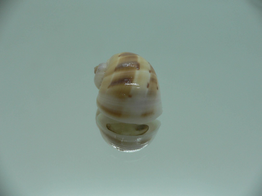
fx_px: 265
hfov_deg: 52.6
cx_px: 131
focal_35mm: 35
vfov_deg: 40.7
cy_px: 98
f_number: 2.8
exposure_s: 1/60
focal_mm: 4.6
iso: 80
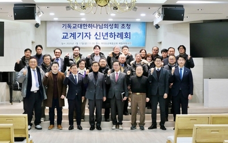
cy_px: 71
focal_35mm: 57
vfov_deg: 22.7
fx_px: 354
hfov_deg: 35.7
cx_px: 103
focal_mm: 18.17
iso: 800
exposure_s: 1/80
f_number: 4.5
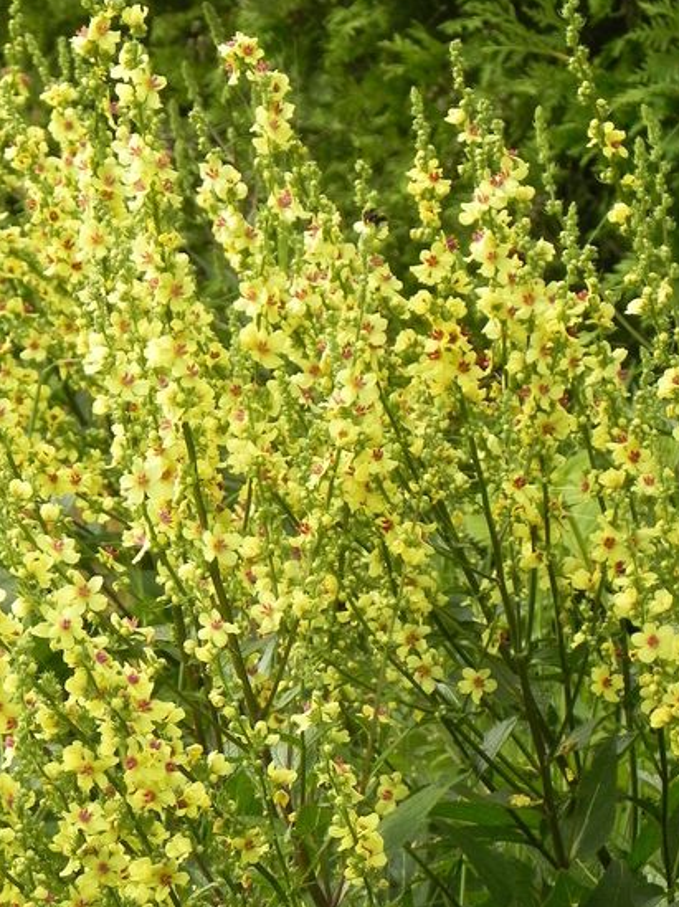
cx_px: 245
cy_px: 464
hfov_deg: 7.1
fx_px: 5499
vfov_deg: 9.4
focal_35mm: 210
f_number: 5
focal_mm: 25.7
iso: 160
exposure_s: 1/400
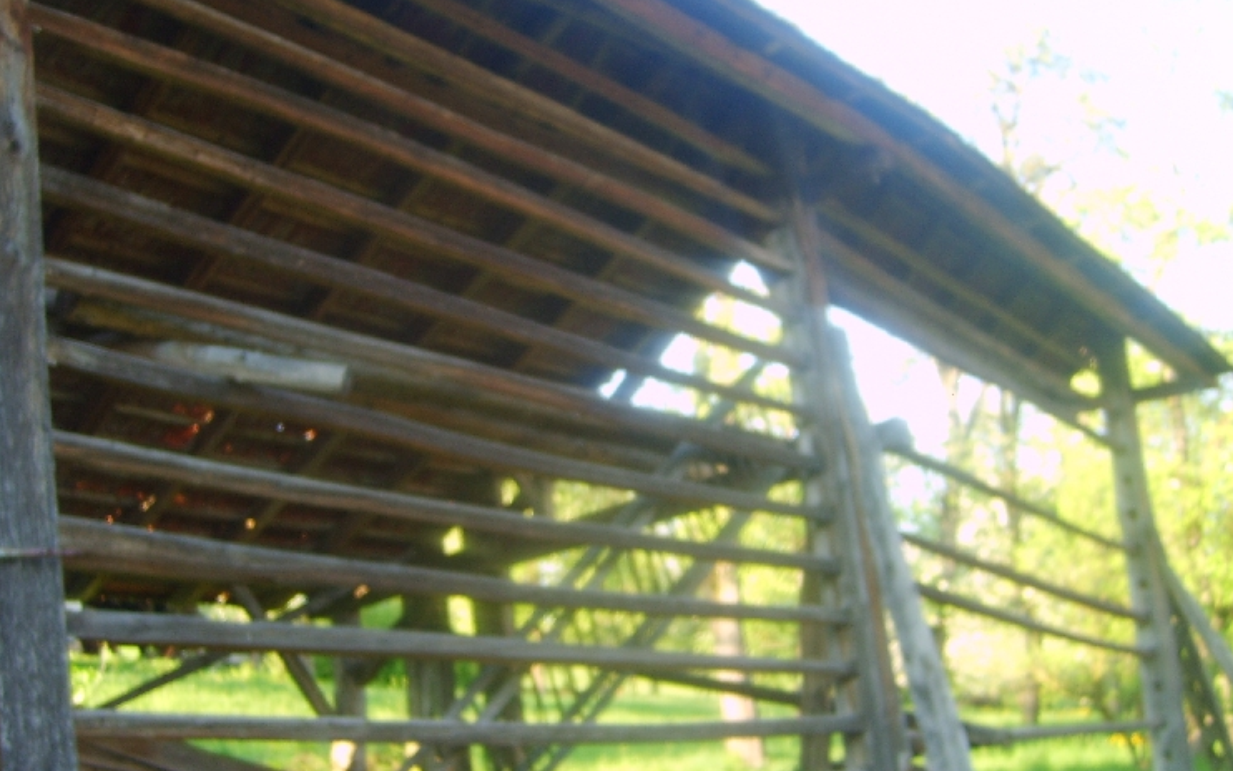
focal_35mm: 40
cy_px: 382
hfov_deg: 49.3
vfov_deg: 32.0
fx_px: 1344
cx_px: 597
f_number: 2.8
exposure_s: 1/45
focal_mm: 5.8
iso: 50
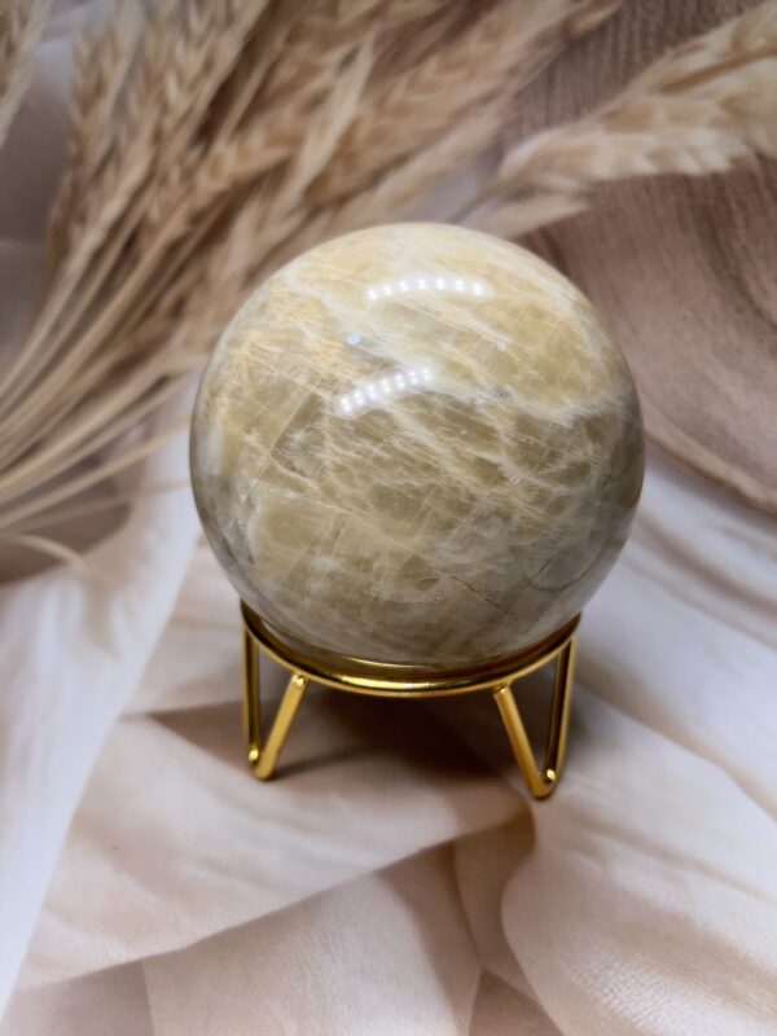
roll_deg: +0.4
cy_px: 518
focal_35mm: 26
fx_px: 778
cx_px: 388
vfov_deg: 67.3
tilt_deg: -26.9
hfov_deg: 53.1
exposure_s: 1/265
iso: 40
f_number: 1.5
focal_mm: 5.7
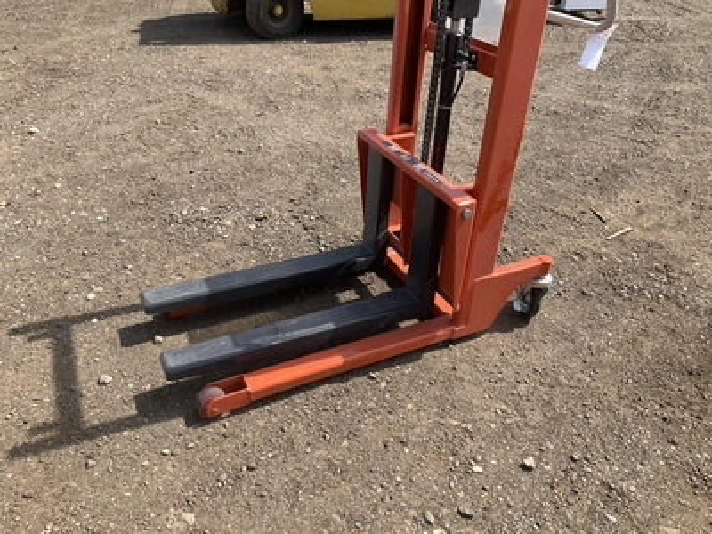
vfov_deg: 48.2
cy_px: 267
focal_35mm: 29
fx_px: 596
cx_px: 356
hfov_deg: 61.7
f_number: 1.8
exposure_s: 1/1412
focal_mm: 3
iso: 25
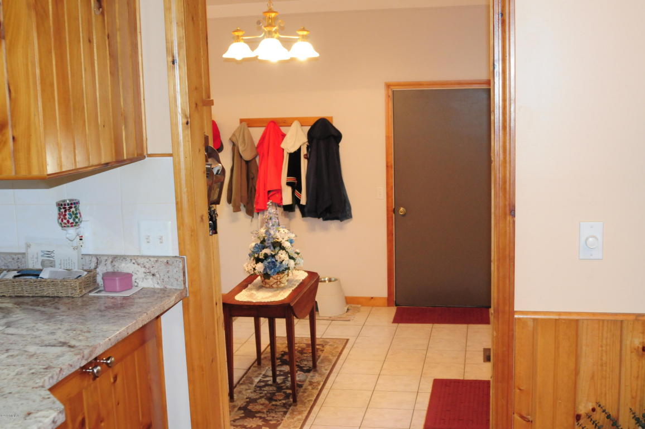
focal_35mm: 42
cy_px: 214
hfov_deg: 46.4
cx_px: 322
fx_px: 752
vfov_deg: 31.8
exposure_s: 1/60
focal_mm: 28
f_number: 5.6
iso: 1600
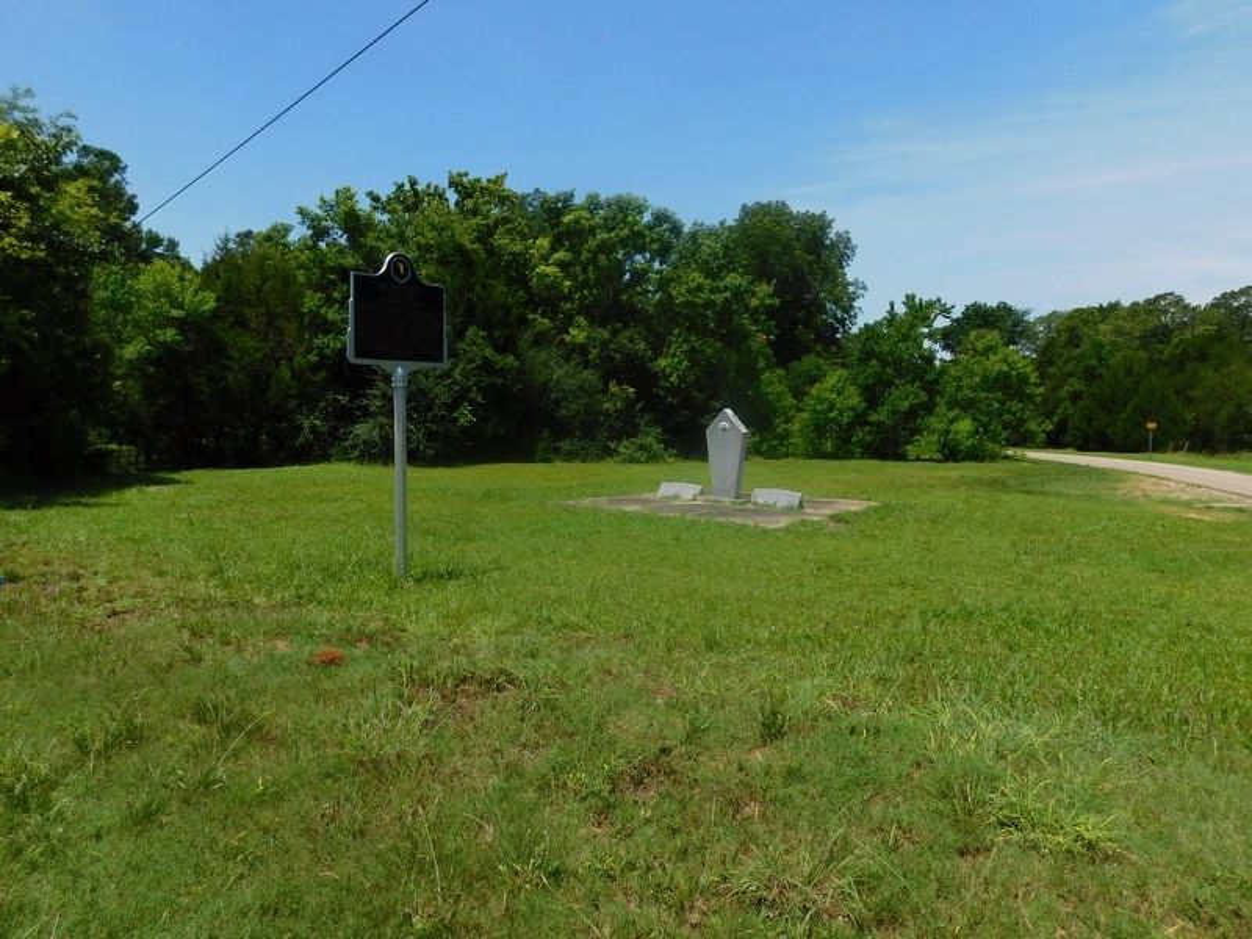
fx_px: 832
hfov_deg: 73.9
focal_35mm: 23
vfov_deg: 58.9
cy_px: 470
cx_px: 626
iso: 125
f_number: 6
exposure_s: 1/640
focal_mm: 4
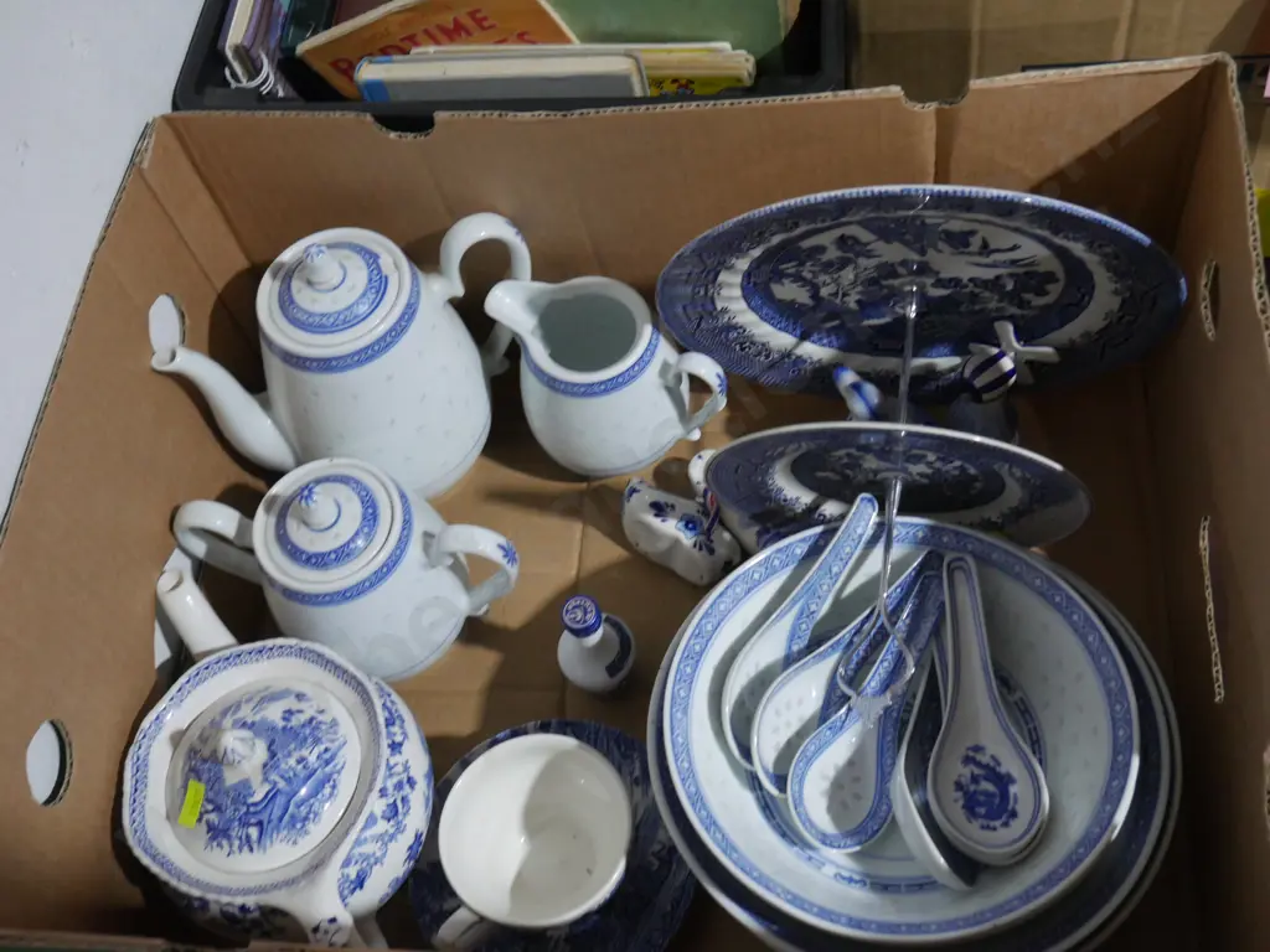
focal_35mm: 40
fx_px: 1468
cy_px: 476
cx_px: 635
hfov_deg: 46.8
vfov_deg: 36.0
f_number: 5
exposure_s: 1/60
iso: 2000
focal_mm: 20
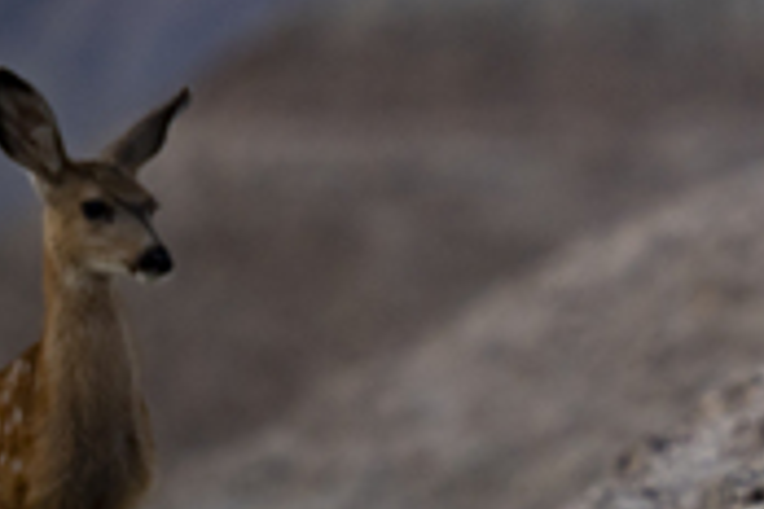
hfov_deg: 1.2
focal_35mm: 1731
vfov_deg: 0.8
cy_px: 108
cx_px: 905
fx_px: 36731
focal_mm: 536.9
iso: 1600
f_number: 6.3
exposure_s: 1/500
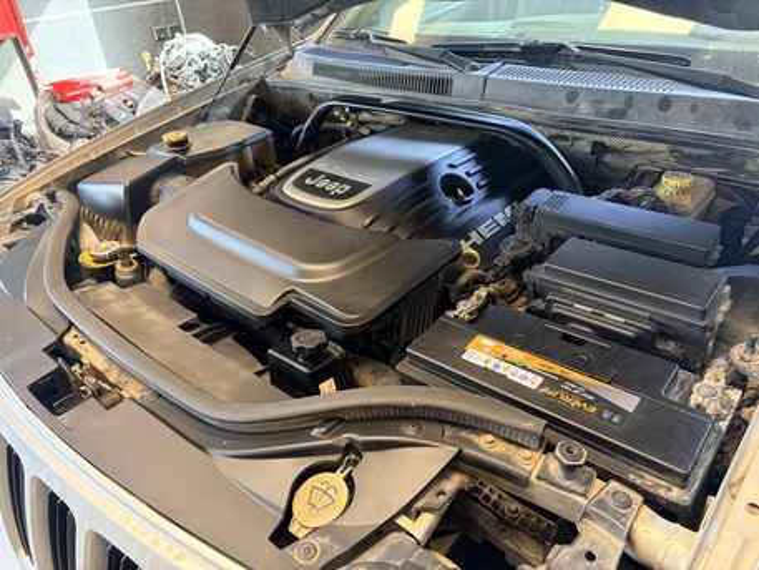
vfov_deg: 53.1
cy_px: 285
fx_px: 570
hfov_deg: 67.3
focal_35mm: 26
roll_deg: +3.2
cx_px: 380
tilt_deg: -31.2
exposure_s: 1/60
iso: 125
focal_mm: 5.96
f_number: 1.6
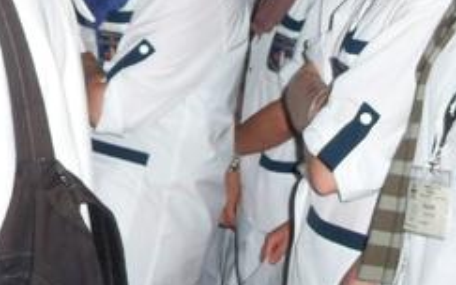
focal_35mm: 113
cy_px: -25
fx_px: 1405
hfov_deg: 17.0
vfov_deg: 11.4
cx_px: -193
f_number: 3.4
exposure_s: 1/8
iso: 200
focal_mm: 7.9
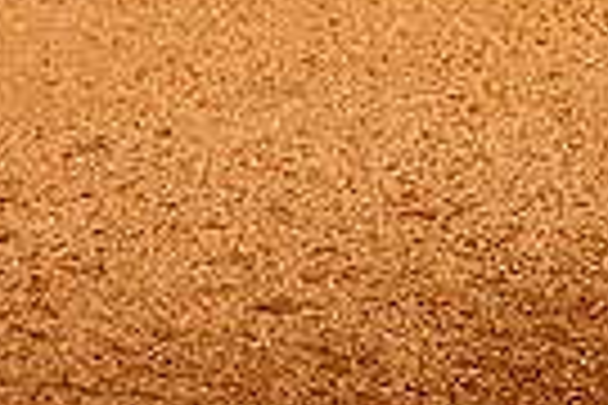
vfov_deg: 7.9
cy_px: -531
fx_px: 2753
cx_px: 99
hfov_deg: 12.5
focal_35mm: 163
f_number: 5.6
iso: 100
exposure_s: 1/250
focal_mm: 49
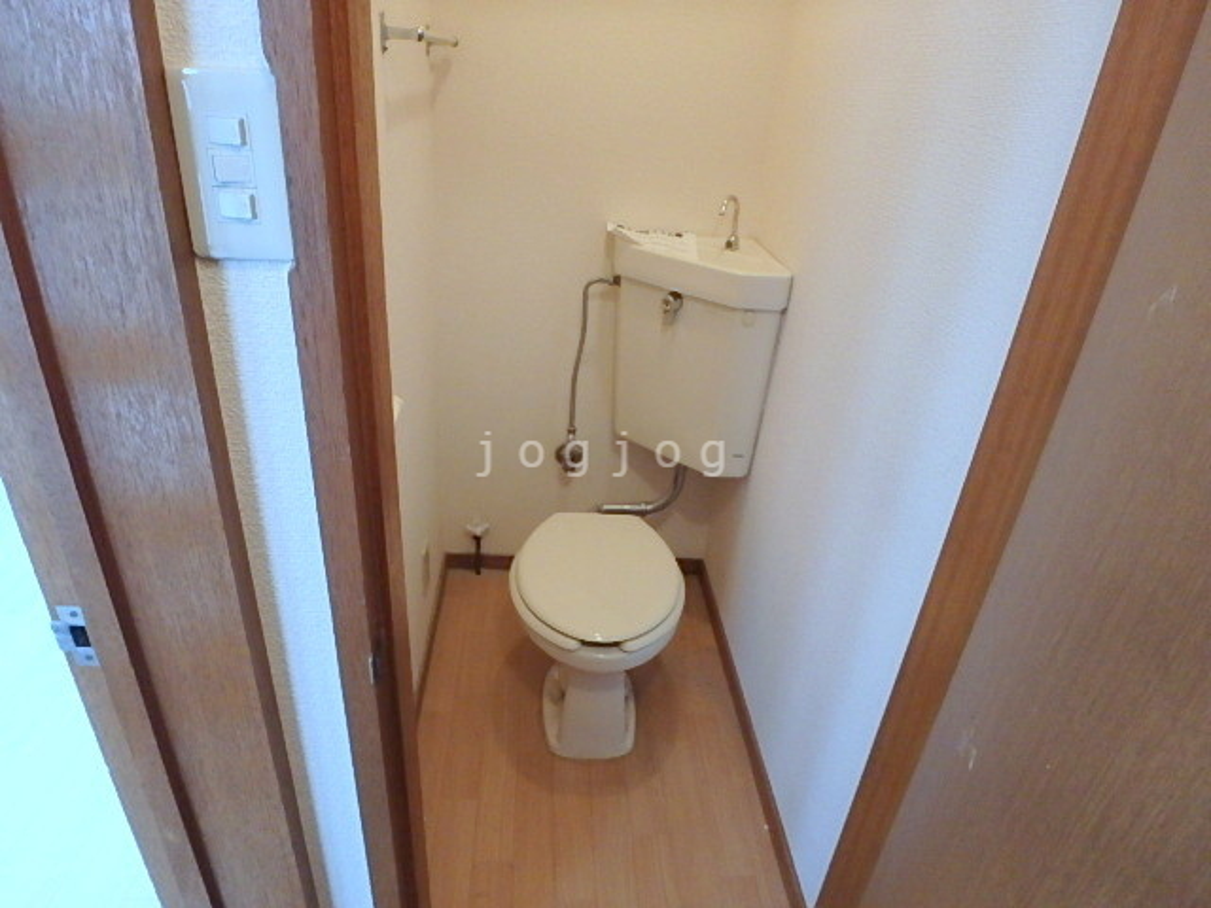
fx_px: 735
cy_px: 454
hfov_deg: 79.0
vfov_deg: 63.4
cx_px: 606
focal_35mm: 21
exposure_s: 1/30
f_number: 3.5
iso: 500
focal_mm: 3.7
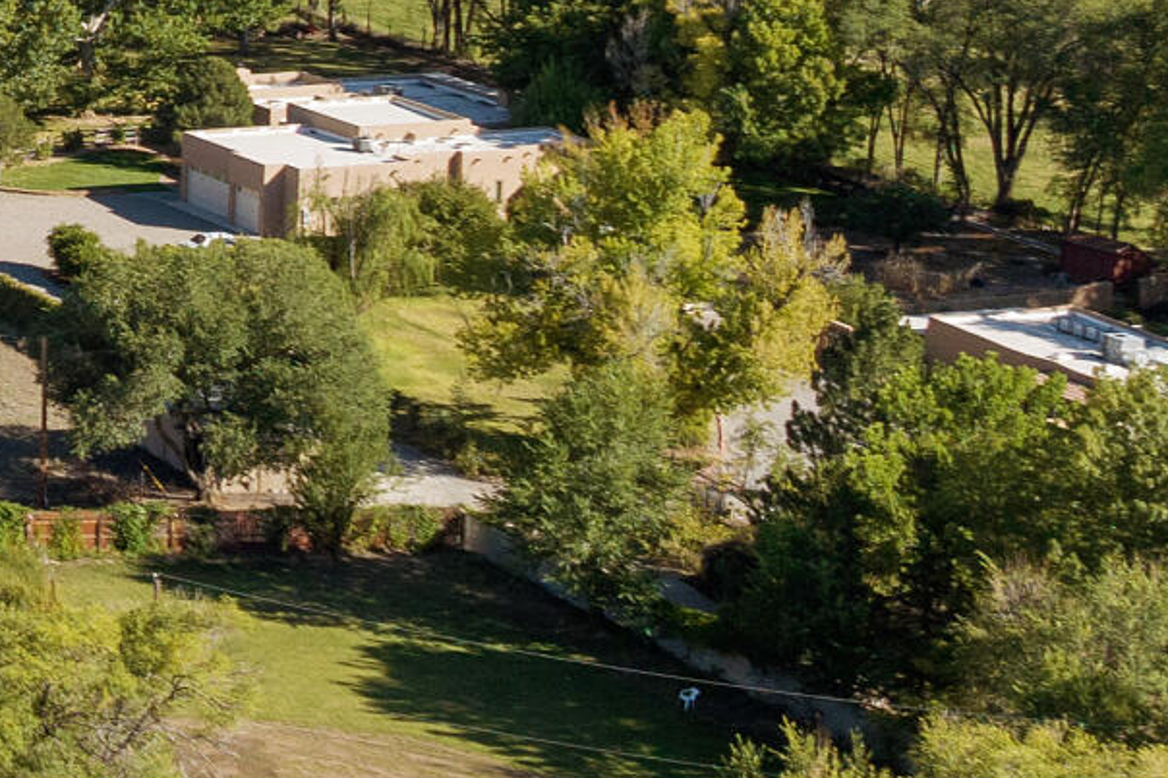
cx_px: -965
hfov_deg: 14.4
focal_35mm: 124
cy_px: -137
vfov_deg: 10.9
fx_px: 4021
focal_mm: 12.29
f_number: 2.8
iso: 100
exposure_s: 1/2000
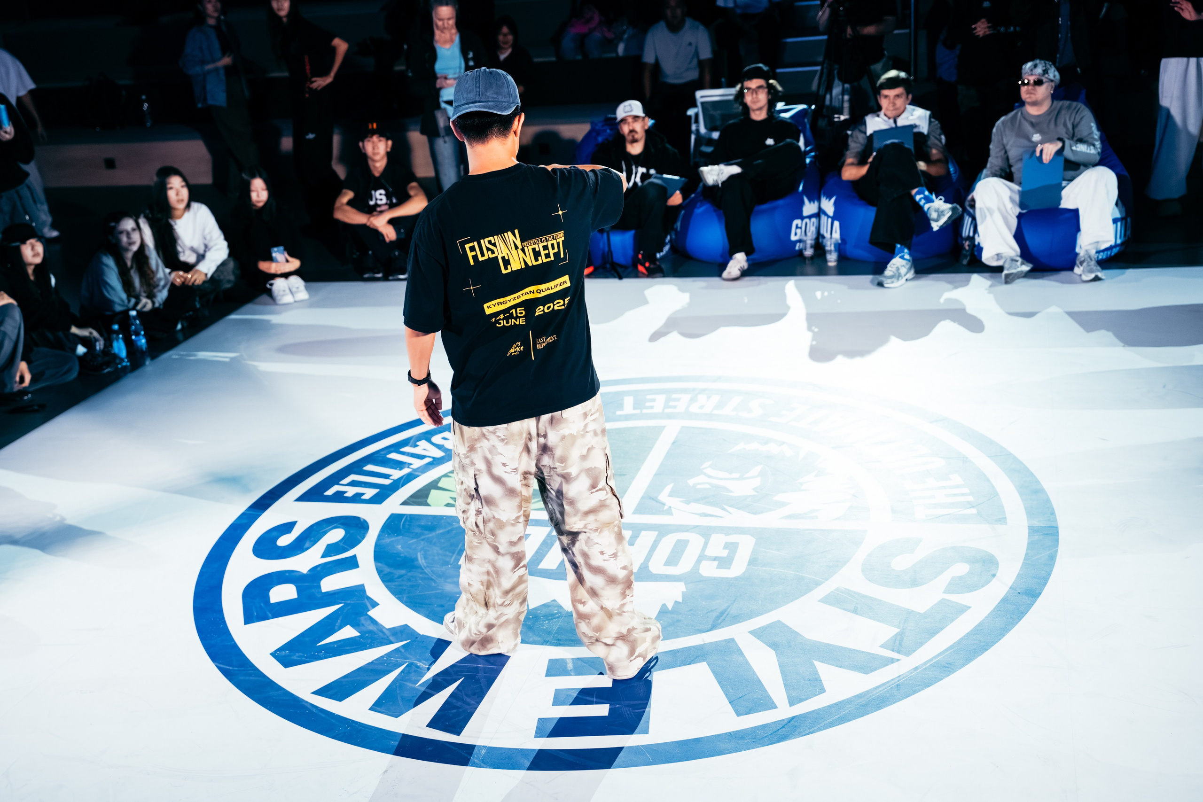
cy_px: 401
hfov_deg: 46.4
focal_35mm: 42
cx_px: 602
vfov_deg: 31.9
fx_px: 1403
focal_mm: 42
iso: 3200
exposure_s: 1/800
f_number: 2.8
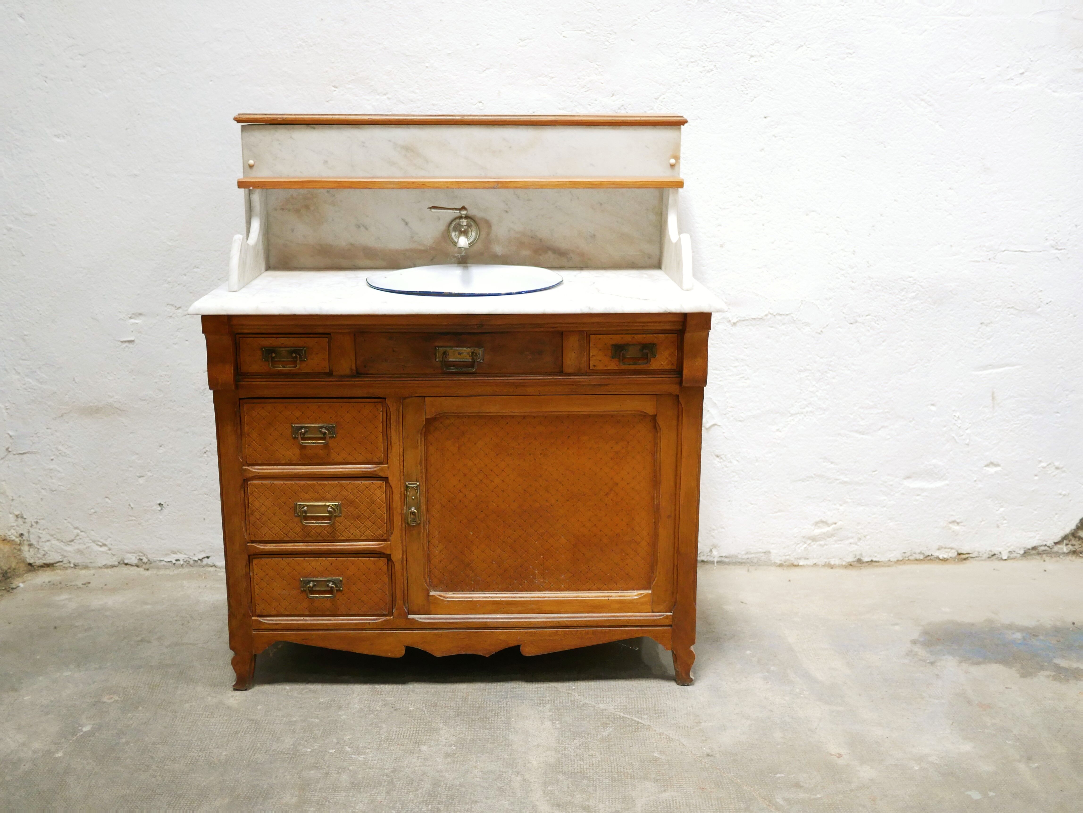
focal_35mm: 40
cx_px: 542
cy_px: 406
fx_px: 1252
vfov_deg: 36.0
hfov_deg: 46.8
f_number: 1.7
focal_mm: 20
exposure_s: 1/60
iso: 1000
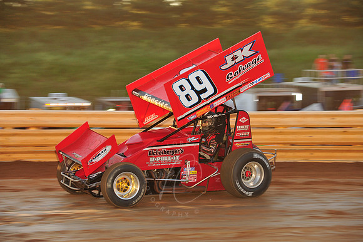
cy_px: 121
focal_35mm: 145
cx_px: 182
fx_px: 1461
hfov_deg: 14.2
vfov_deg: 9.5
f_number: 7.1
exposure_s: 1/320
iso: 640
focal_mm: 145
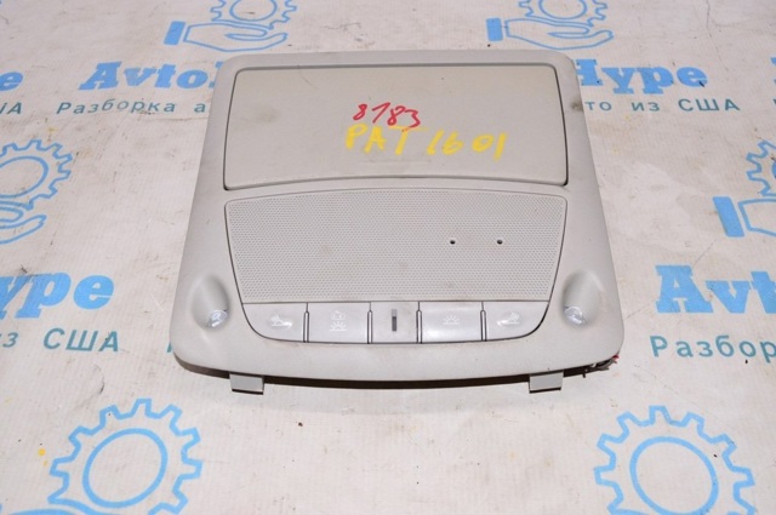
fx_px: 710
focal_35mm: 33
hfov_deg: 57.3
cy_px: 258
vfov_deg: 39.9
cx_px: 388
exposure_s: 1/200
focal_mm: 22
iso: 1600
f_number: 8
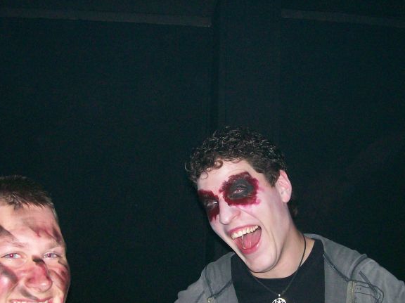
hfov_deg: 38.2
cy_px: 205
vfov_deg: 28.9
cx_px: 191
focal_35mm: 50
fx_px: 585
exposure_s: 1/64
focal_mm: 6
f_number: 2.7
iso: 140
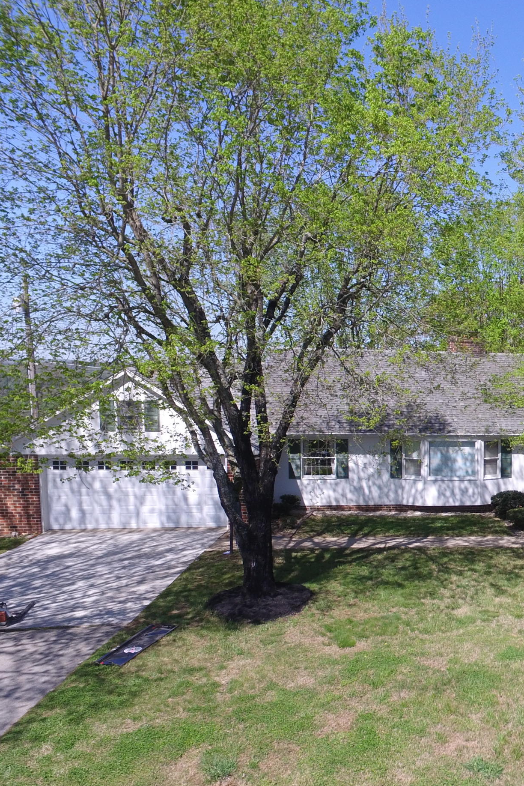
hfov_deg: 33.6
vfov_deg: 55.5
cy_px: 459
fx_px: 742
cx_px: 585
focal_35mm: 34
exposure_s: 1/713
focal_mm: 3.61
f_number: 2.8
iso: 100
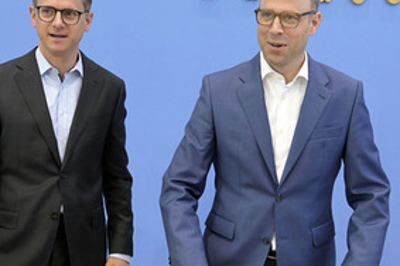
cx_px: 169
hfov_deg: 30.1
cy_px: 150
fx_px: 744
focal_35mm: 67
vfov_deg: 20.3
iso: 4000
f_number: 5.6
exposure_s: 1/400
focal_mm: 42
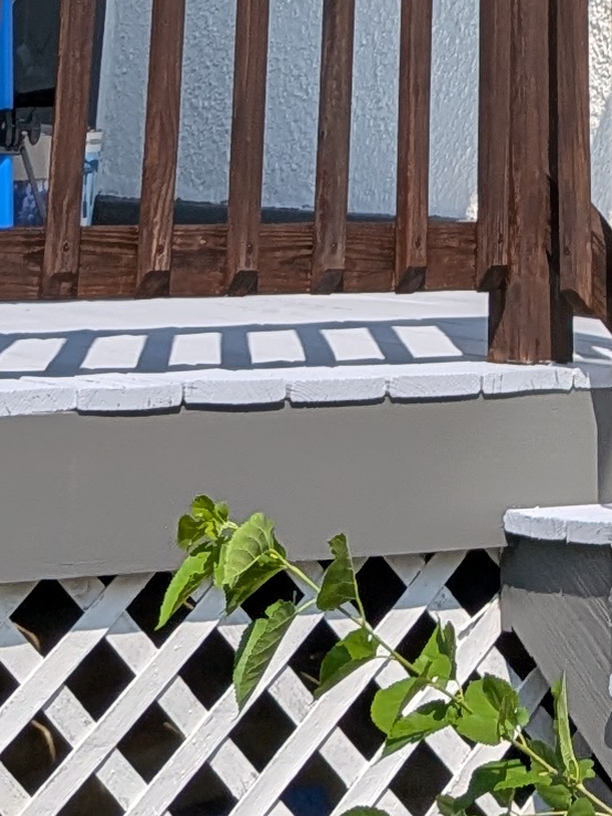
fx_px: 3063
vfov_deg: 13.0
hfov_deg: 11.3
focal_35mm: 130
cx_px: 660
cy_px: -858
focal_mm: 4.53
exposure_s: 1/2381
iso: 28
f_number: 1.7
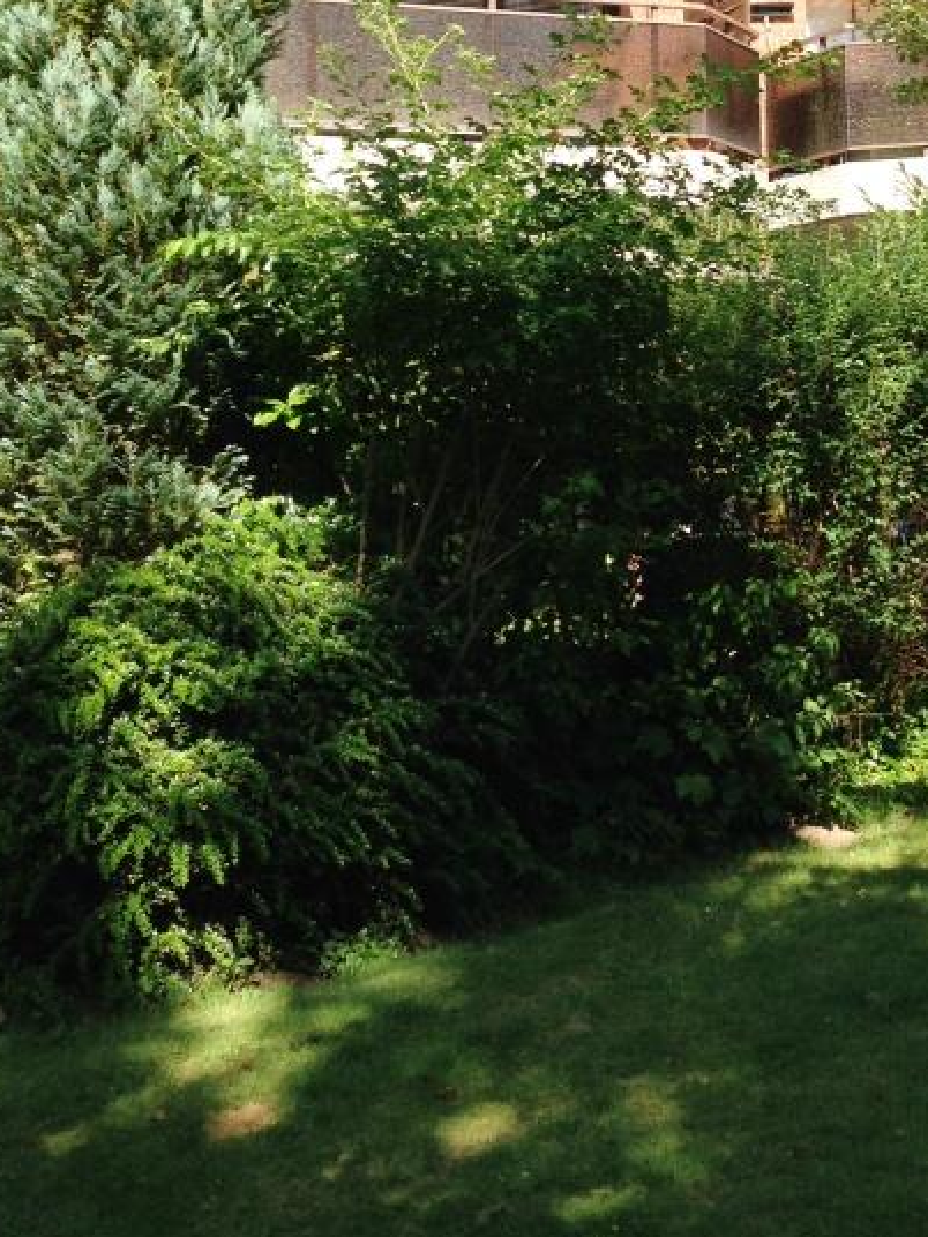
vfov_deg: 29.6
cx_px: 686
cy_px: 145
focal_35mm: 63
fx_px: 2252
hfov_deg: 23.1
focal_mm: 4.12
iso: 50
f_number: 2.4
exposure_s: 1/475
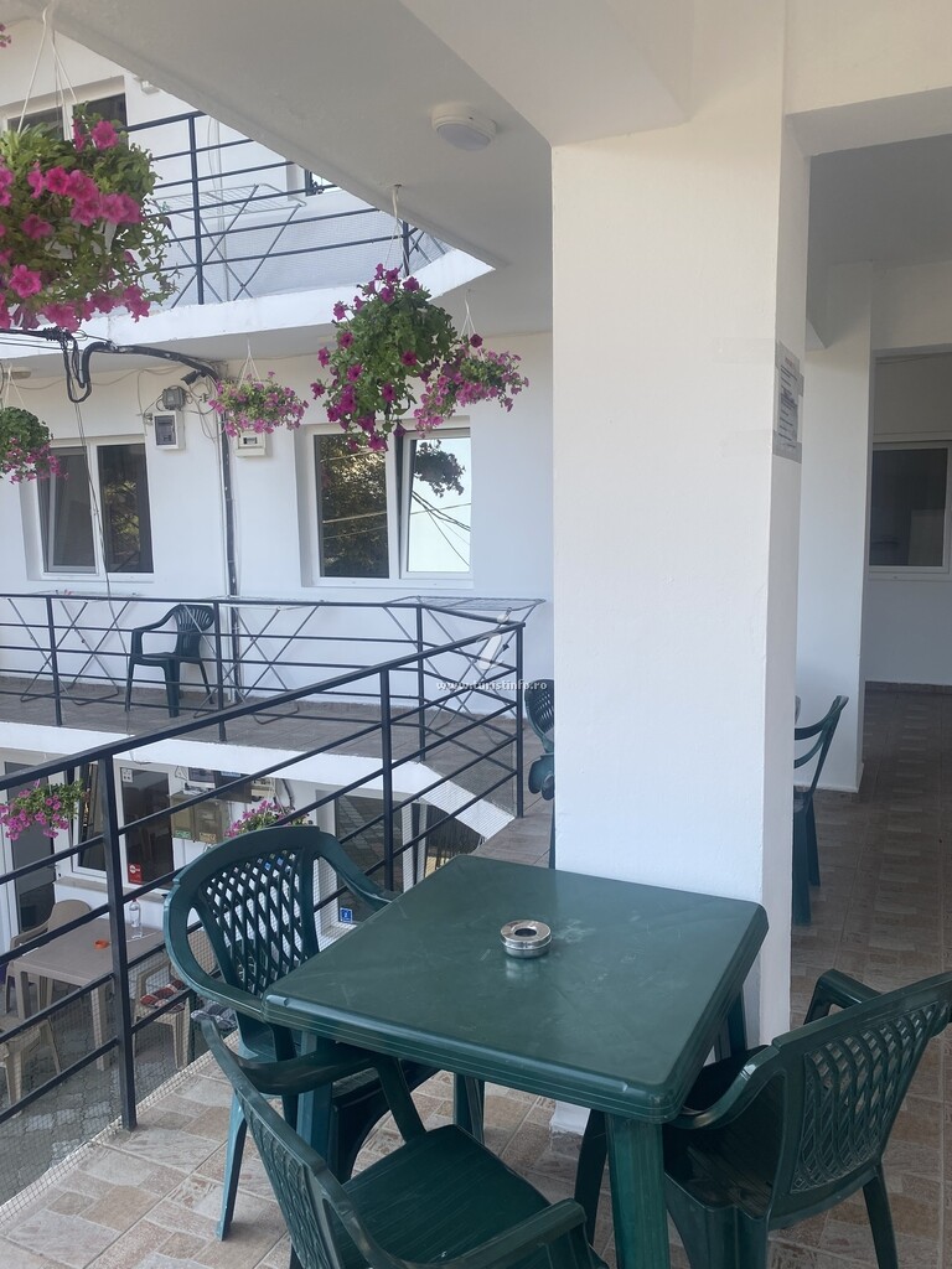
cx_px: 476
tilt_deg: -7.4
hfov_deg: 53.1
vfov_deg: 67.3
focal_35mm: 26
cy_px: 634
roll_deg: +0.1
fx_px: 953
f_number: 1.8
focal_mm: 4.25
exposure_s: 1/539
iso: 32
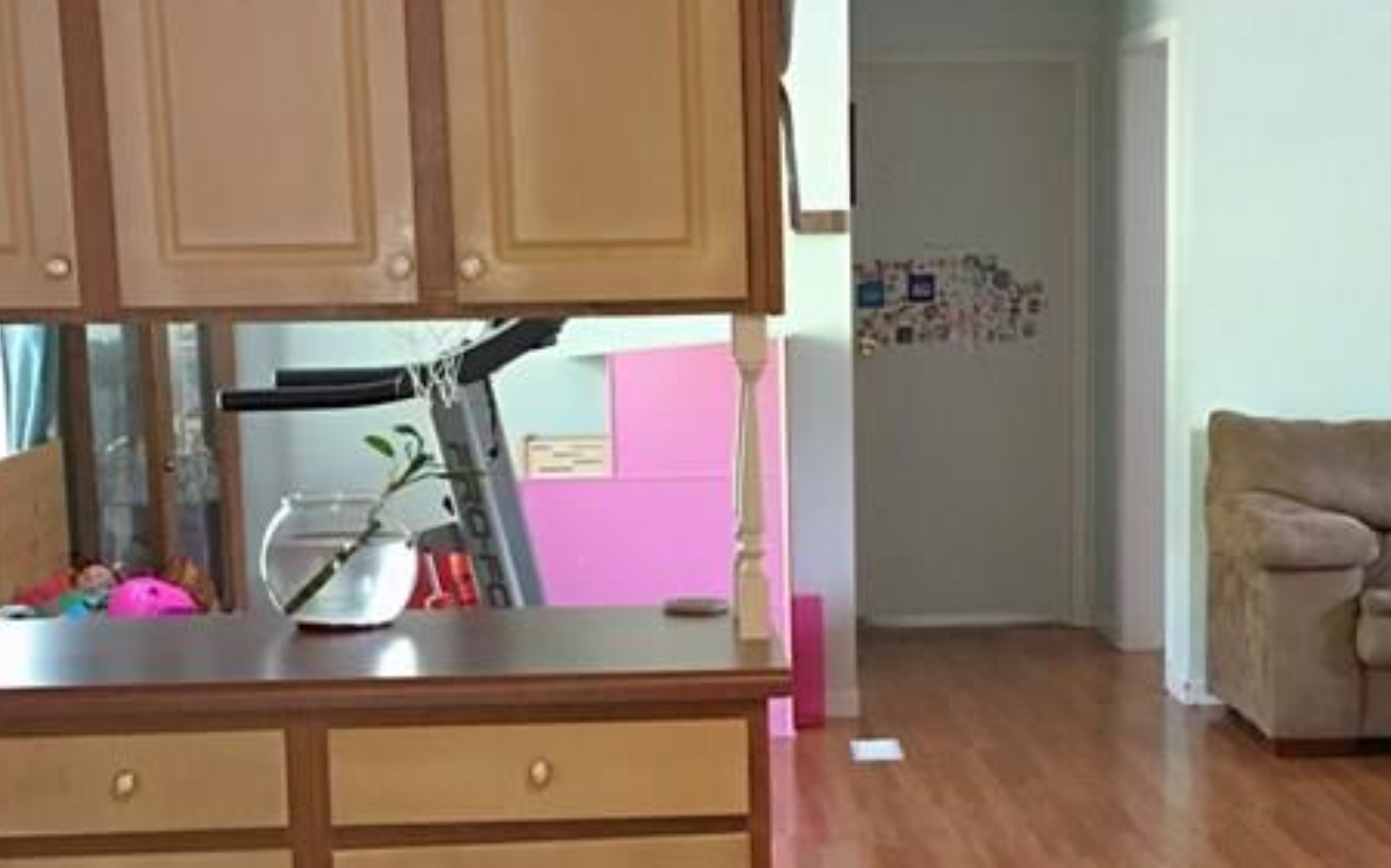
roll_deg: +0.8
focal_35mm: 70
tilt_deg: -8.4
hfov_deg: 29.2
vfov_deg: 18.4
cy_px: 704
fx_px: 2653
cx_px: 900
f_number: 2.2
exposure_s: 1/15
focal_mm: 4.15
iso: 100
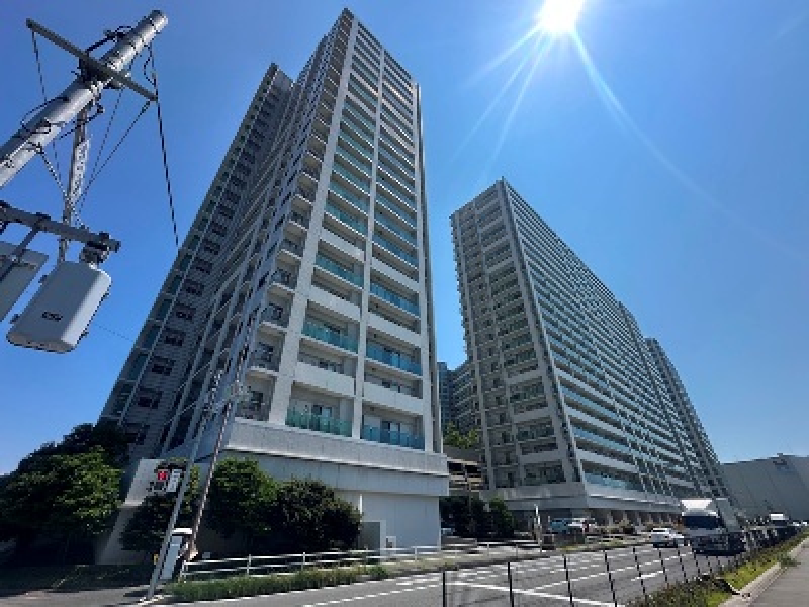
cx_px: 404
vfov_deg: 85.7
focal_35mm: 14
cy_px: 304
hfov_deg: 102.1
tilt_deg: +32.8
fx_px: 327
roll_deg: +2.7
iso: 50
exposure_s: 1/2053
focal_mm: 2.22
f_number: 2.2
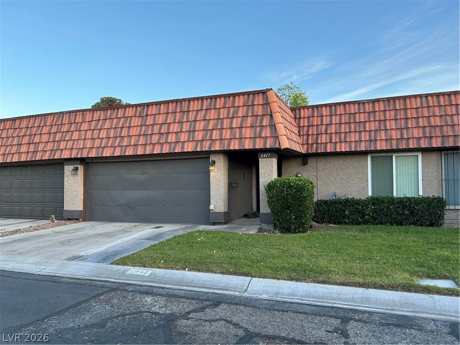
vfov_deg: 53.1
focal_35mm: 26
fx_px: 346
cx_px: 230
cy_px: 172
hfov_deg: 67.3
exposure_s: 1/160
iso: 64
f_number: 1.5
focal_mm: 5.7
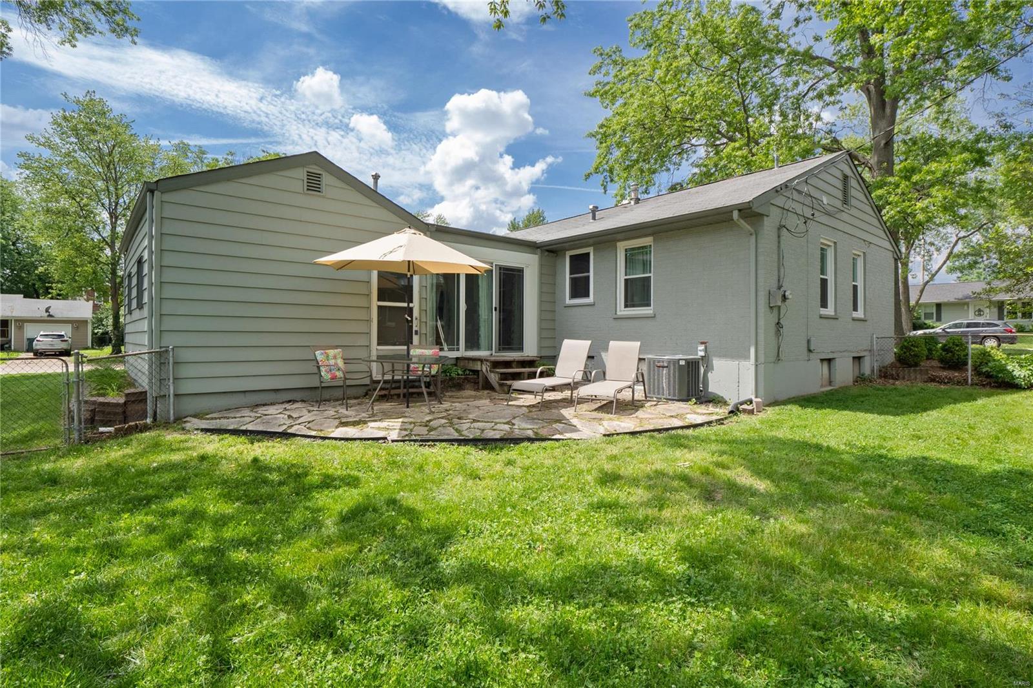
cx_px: 516
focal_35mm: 18
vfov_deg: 67.4
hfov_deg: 90.0
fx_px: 516
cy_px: 344
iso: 400
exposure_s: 1/200
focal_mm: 9
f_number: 8
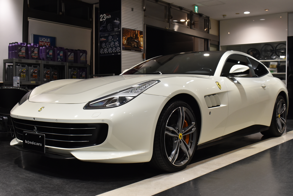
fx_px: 330
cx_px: 146
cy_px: 98
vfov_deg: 33.1
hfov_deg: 47.9
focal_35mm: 40
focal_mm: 27
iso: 800
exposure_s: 1/40
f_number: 8
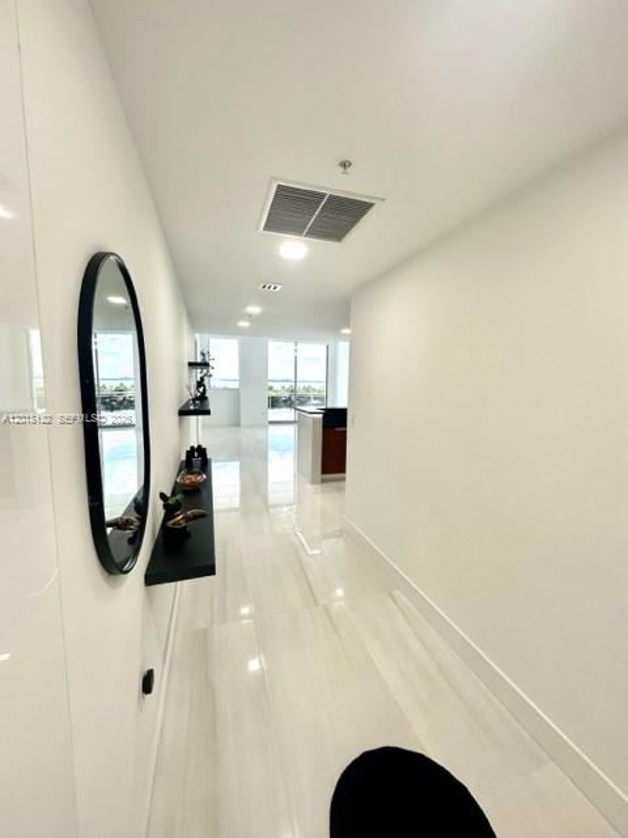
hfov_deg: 85.7
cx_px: 314
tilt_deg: -7.1
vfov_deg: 102.1
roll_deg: -1.1
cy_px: 419
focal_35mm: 14
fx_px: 339
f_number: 2.2
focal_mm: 2.22
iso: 80
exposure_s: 1/120
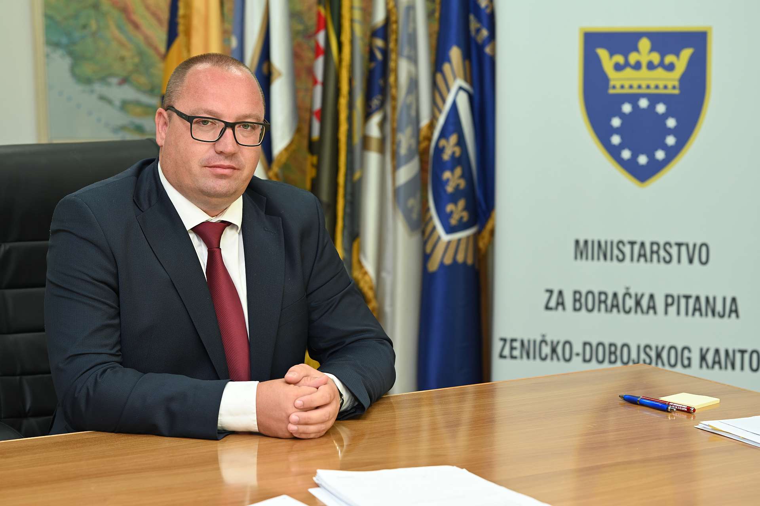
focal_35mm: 85
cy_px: 253
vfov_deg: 16.1
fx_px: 1794
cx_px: 380
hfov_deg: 23.9
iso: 320
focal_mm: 85
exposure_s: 1/60
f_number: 4
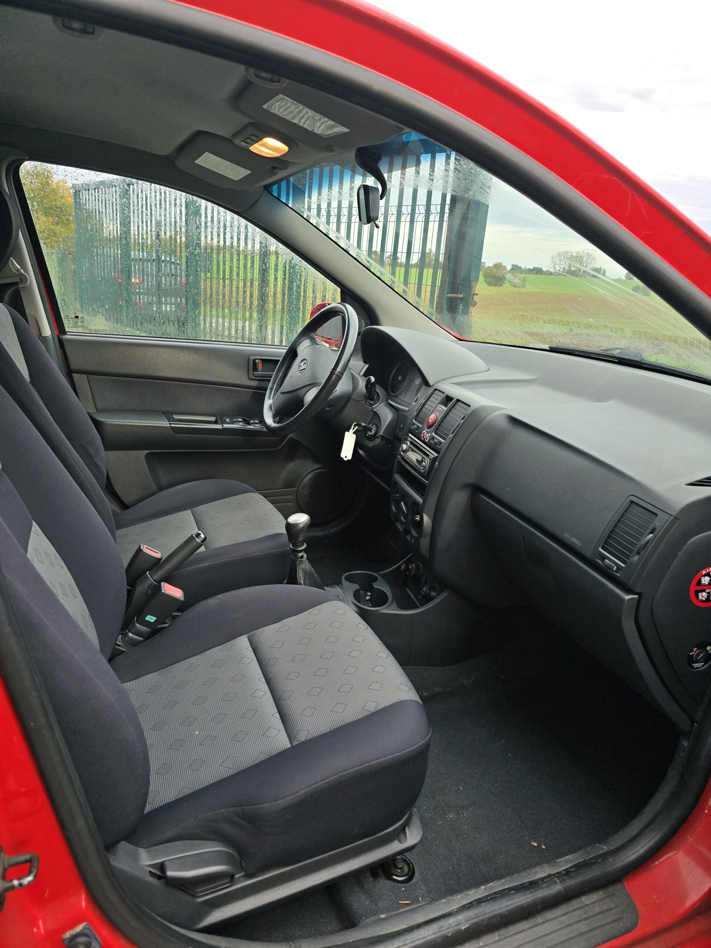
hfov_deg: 58.9
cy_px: 474
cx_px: 356
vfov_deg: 73.9
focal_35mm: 23
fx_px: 630
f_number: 1.7
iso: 40
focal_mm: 6.3
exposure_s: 1/180
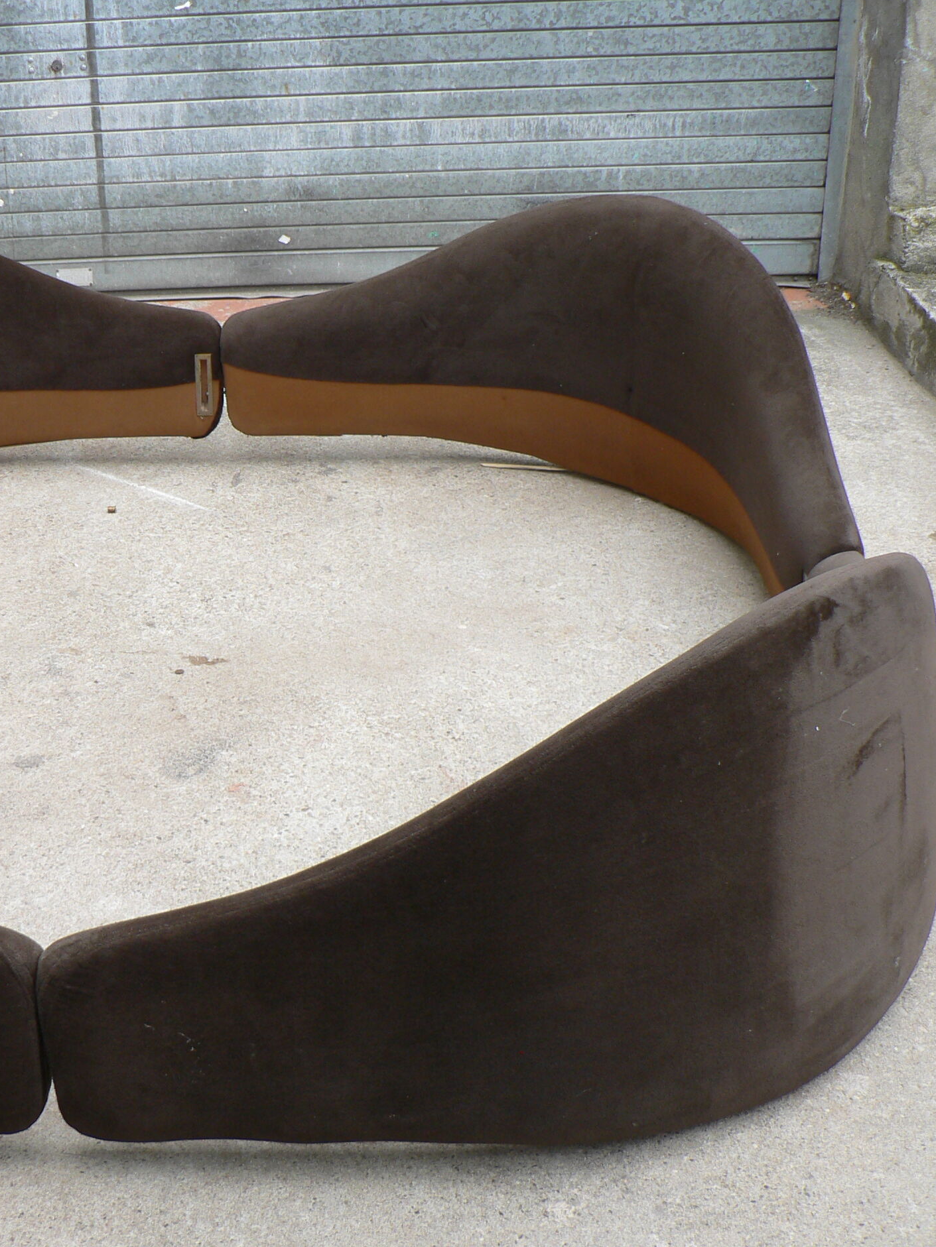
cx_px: 144
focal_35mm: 49
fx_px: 1766
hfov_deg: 28.8
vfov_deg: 38.9
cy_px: 632
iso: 80
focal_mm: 6
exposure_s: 1/100
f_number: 2.8
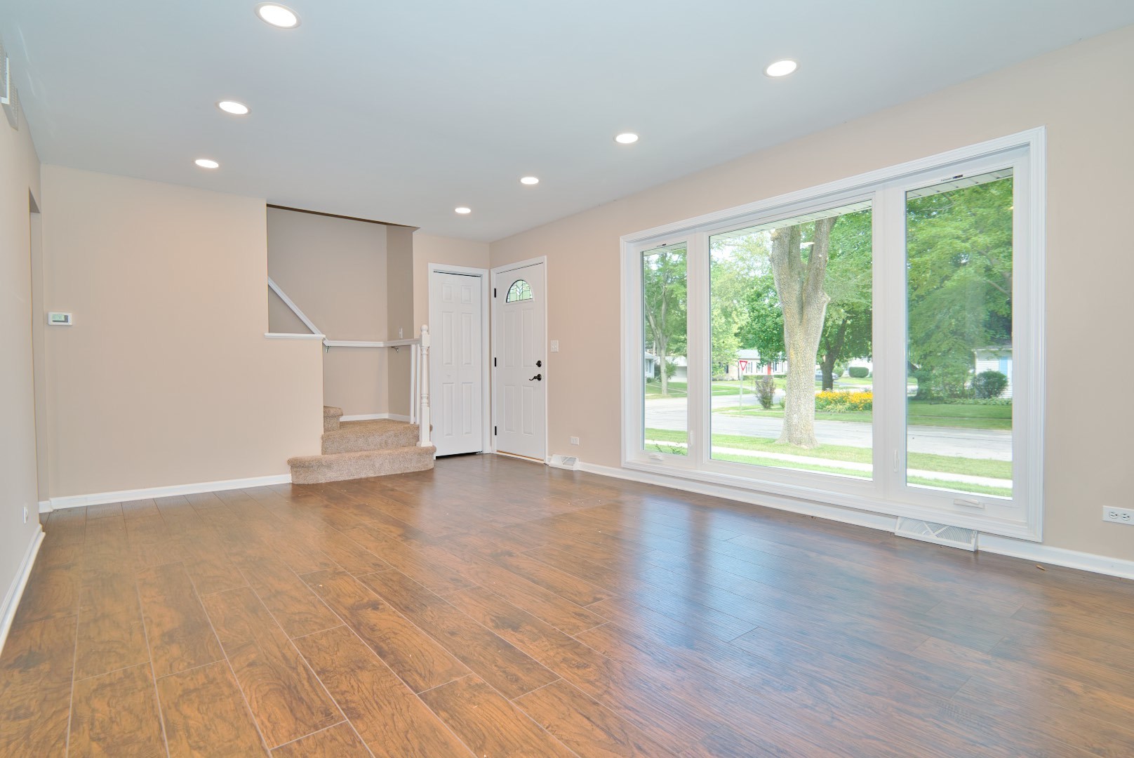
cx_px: 567
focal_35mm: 18
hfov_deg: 90.0
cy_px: 379
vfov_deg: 67.5
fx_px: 567
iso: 200
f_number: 7.1
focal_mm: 18
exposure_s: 1/50
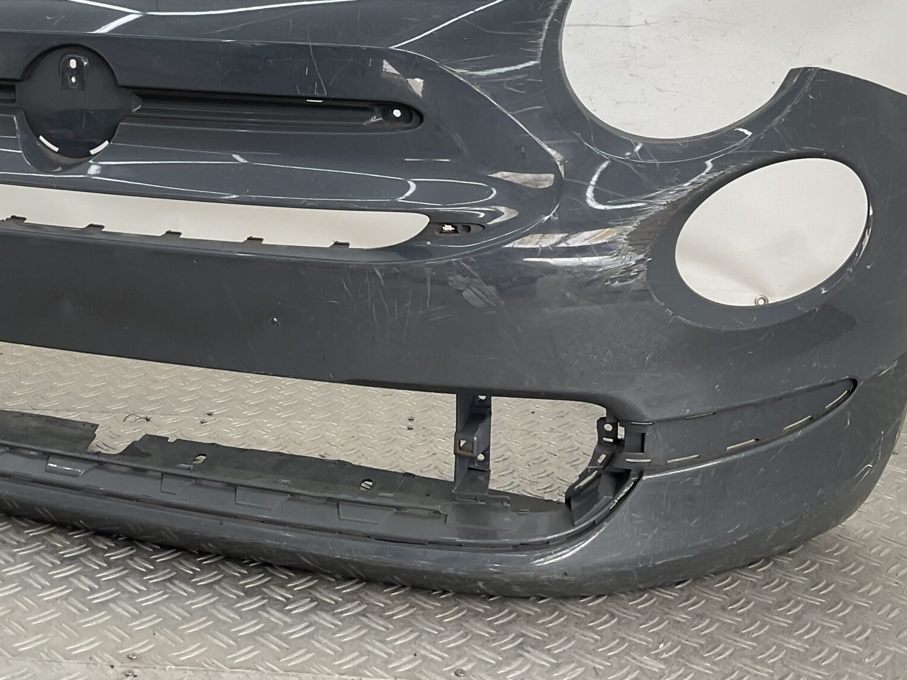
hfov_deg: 38.4
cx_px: 285
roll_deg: -2.2
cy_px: 141
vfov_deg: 29.0
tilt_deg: -6.9
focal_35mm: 49
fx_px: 1284
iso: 16
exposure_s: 1/129
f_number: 1.8
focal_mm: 3
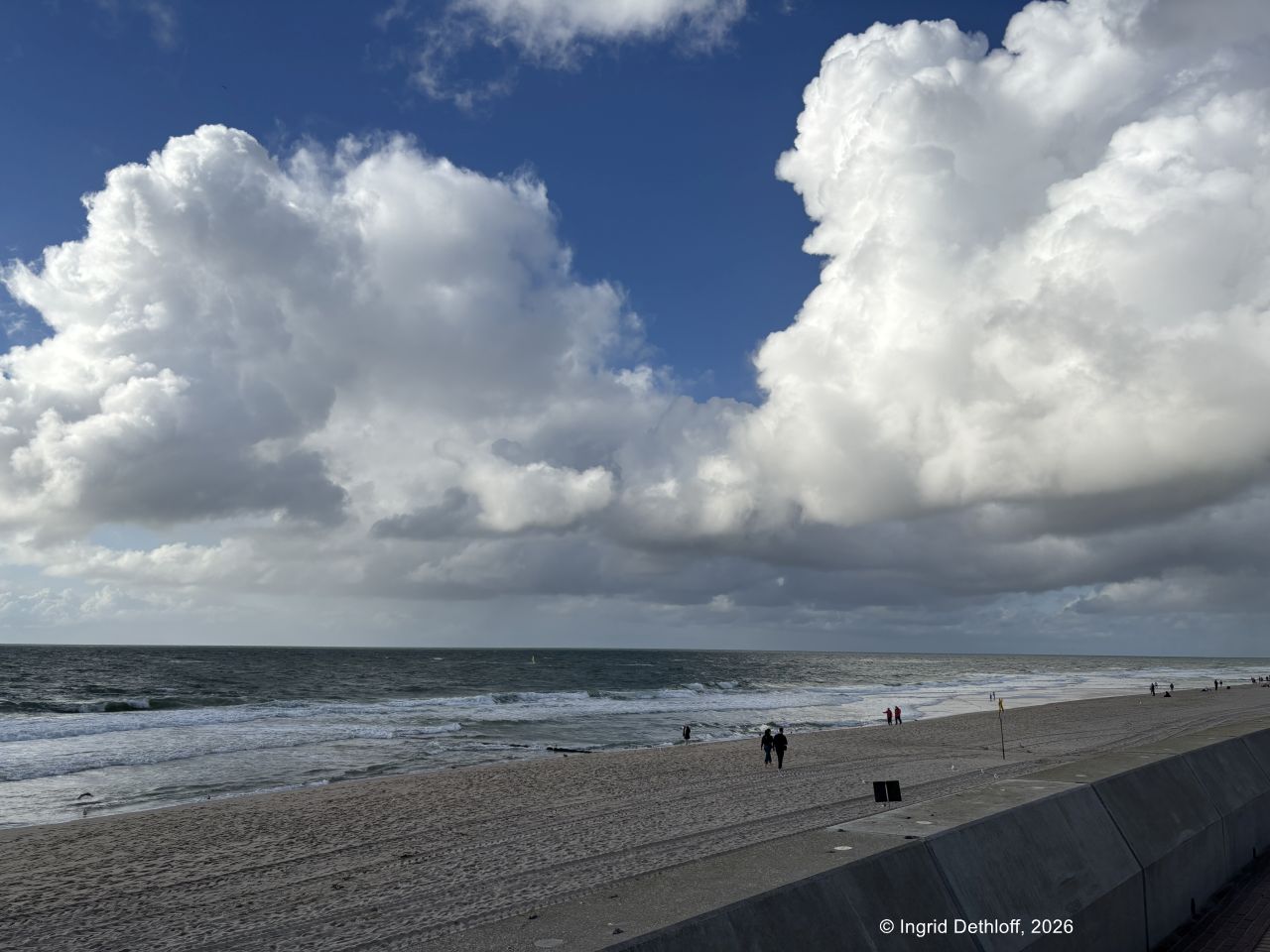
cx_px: 635
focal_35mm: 26
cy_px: 476
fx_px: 954
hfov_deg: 67.3
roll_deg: -0.7
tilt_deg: +10.6
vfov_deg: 53.1
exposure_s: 1/7692
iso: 50
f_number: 1.6
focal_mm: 5.96
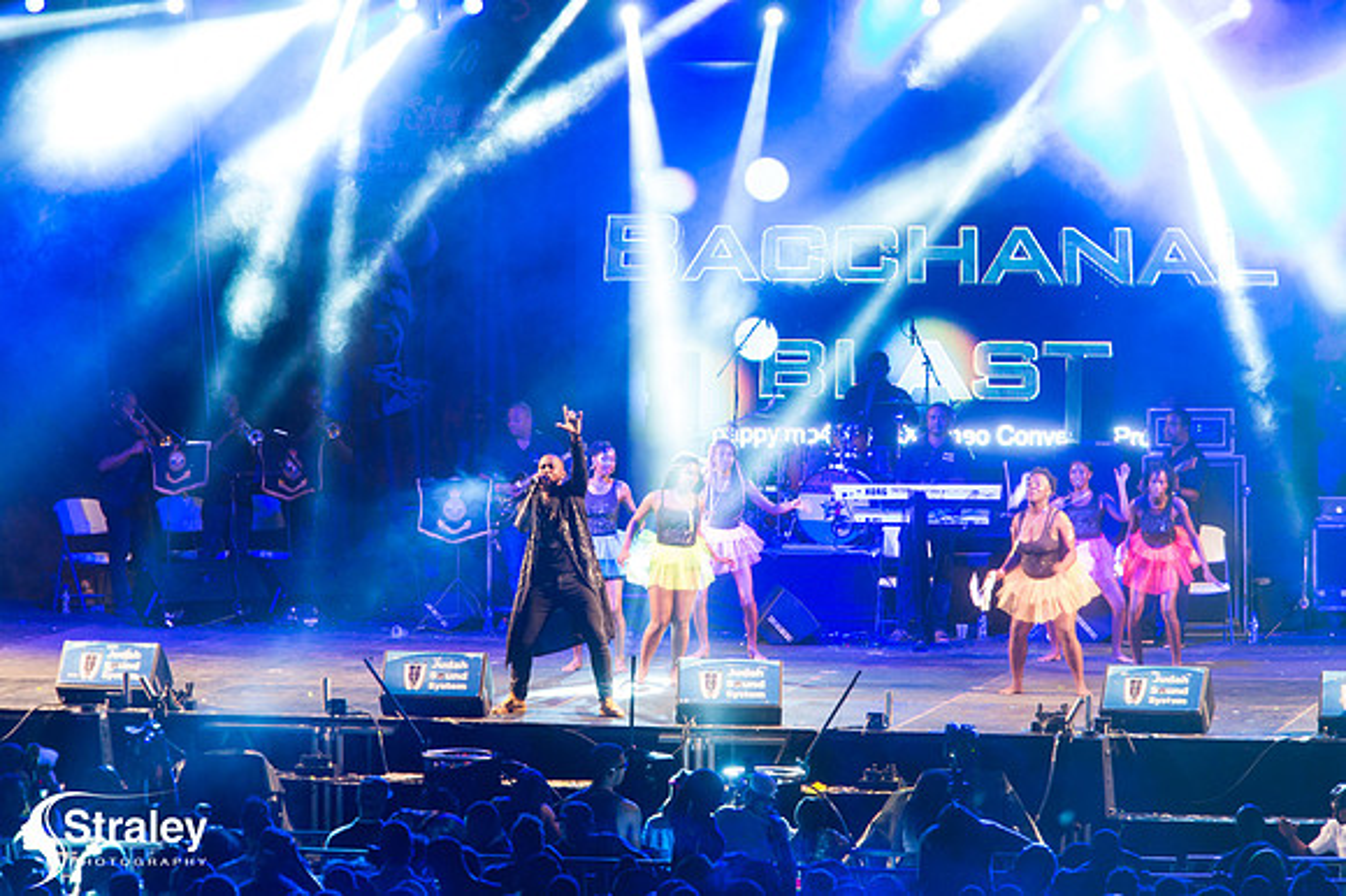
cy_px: 448
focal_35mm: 210
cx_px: 673
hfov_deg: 9.8
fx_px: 7847
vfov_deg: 6.5
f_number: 5.6
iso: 2500
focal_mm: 210
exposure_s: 1/60
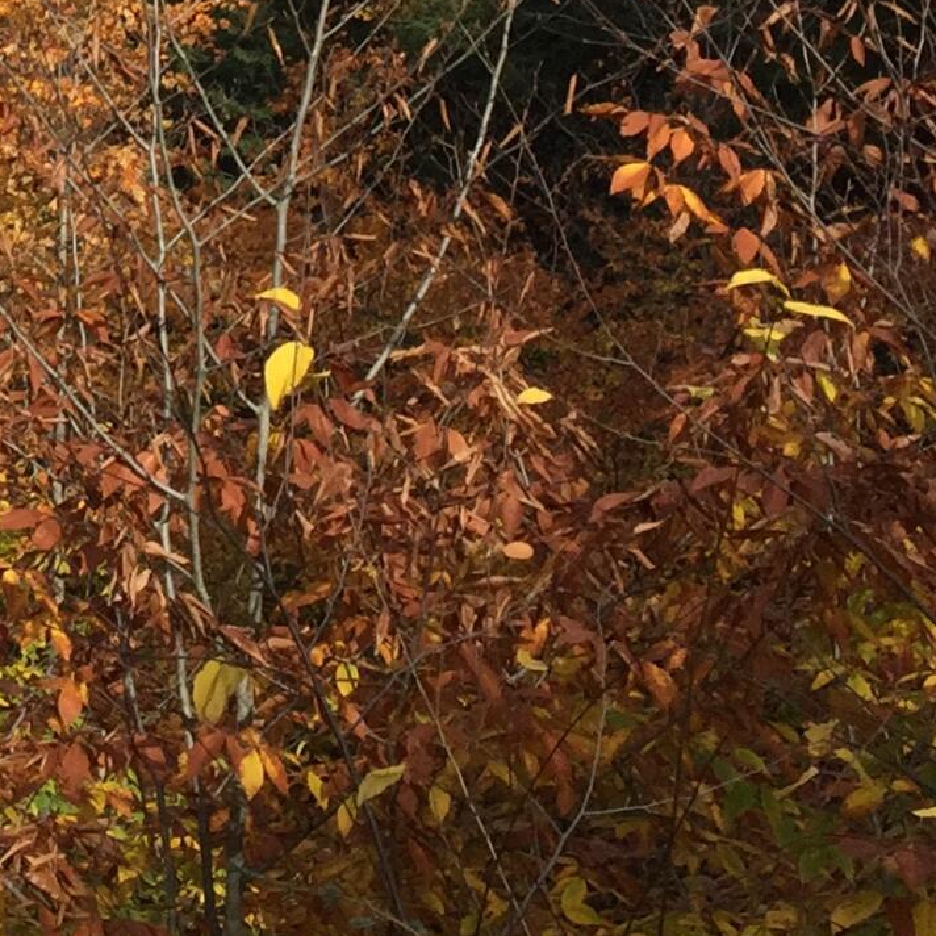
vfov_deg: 15.2
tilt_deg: -3.8
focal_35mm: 108
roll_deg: -0.4
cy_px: -344
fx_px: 3304
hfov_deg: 14.8
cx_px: -539
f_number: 2.2
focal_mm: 4.15
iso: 32
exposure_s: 1/2326
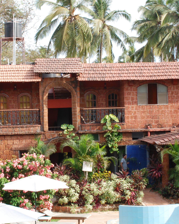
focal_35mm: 94
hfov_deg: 16.3
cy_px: 120
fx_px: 623
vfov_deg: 20.4
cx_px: 65
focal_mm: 31
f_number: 14
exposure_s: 1/50
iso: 200
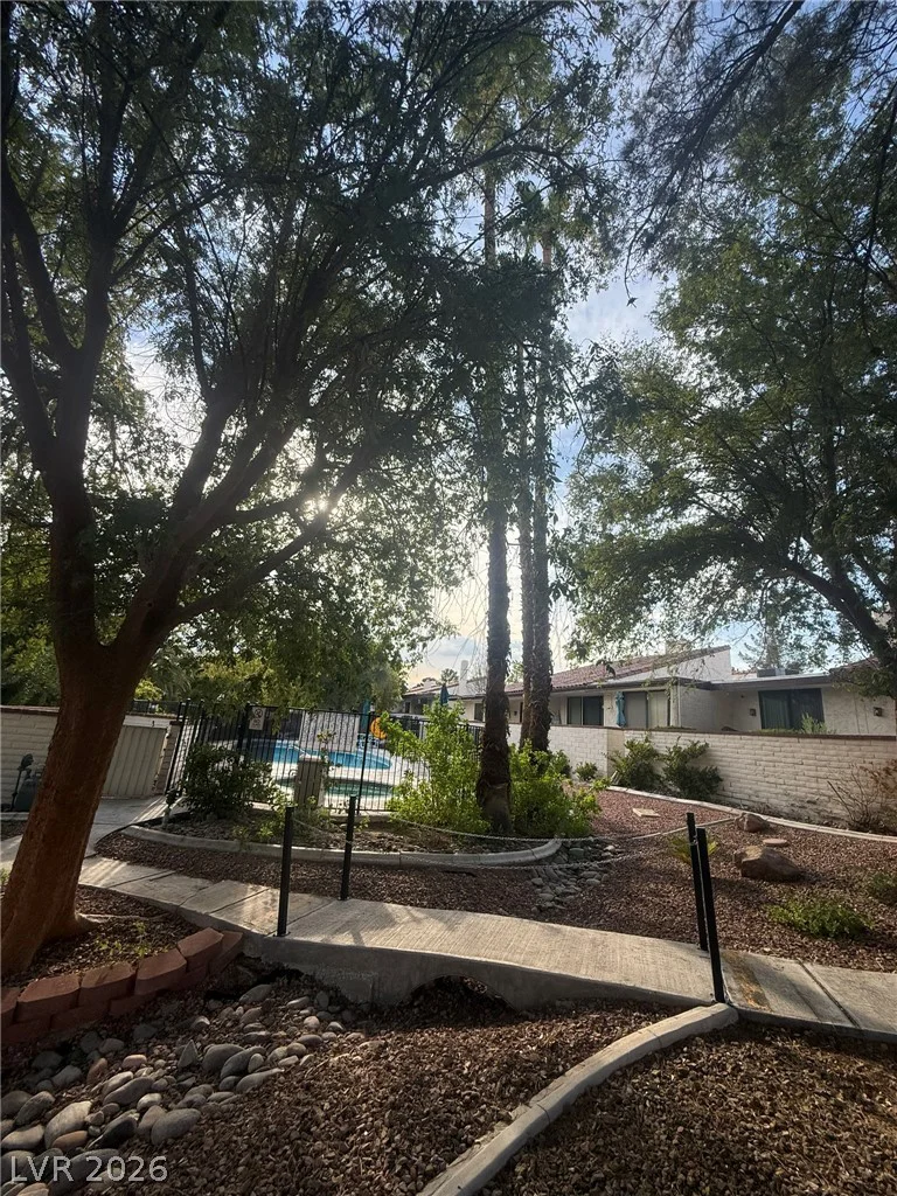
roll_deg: -4.3
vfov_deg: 102.1
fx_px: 484
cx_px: 448
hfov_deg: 85.7
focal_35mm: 14
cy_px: 598
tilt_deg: +17.5
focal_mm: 2.22
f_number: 2.2
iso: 64
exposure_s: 1/779
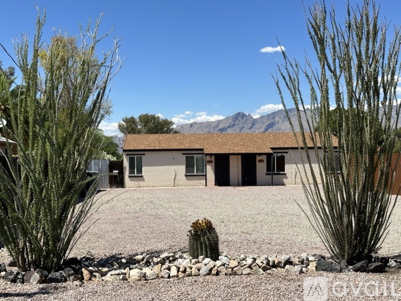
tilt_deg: +0.9
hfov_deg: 39.6
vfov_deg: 30.3
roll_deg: +1.9
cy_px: 150
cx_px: 200
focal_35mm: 48
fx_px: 556
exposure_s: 1/5263
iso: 64
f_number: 1.78
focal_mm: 6.86
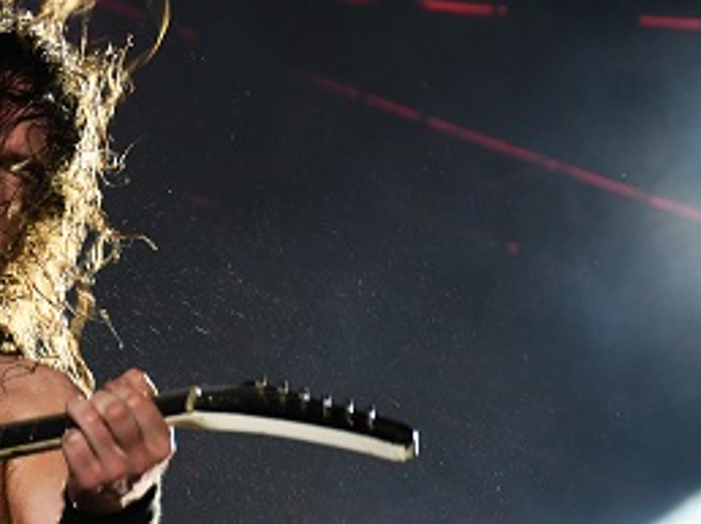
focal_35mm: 224
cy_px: 396
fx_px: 4532
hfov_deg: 8.8
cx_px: 117
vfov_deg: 6.6
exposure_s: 1/250
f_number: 5.6
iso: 320
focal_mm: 66
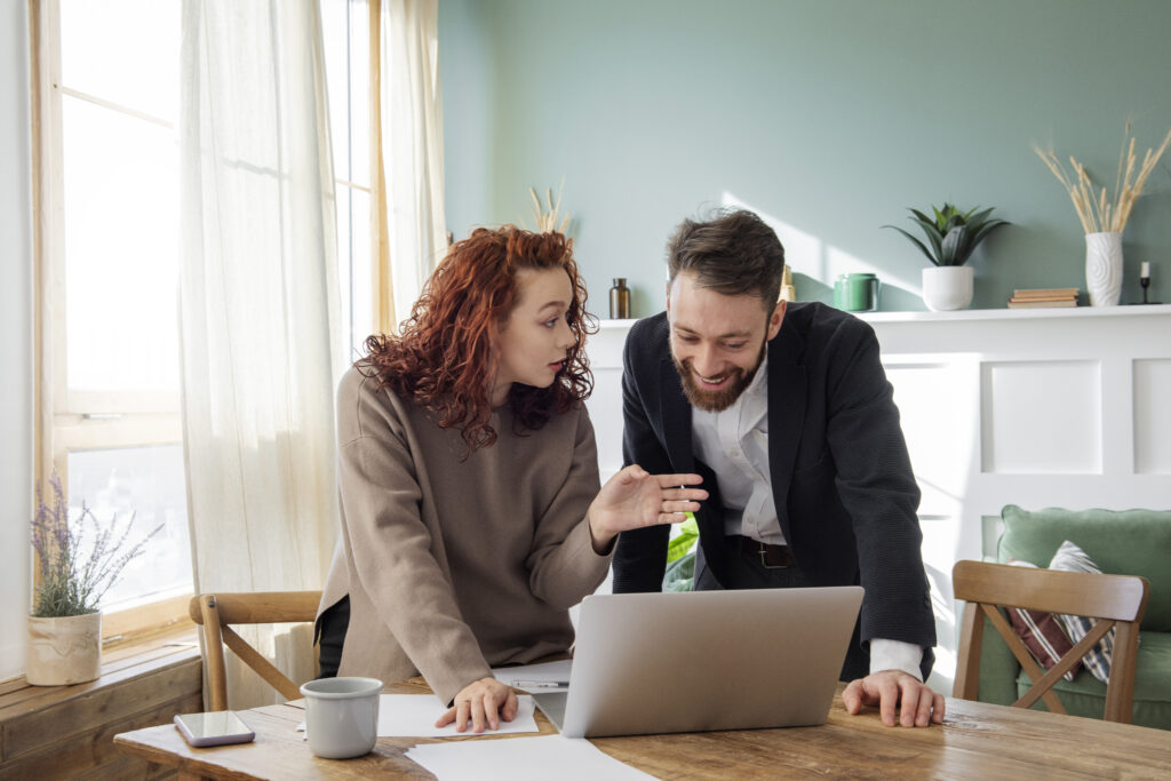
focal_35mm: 44
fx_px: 1431
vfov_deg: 30.5
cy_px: 390
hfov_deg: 44.5
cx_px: 586
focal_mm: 44
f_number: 7.1
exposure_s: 1/160
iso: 500
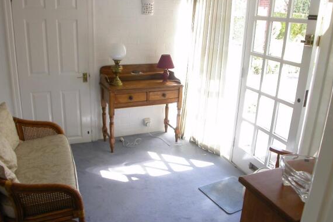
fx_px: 462
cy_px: 114
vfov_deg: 27.0
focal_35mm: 50
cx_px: 166
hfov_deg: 39.6
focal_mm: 9.8
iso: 100
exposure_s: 1/51.7
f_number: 3.6
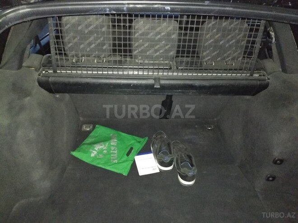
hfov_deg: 67.3
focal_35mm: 26
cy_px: 112
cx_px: 149
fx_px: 224
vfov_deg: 53.1
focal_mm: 3.81
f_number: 2.2
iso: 6400
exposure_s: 1/13
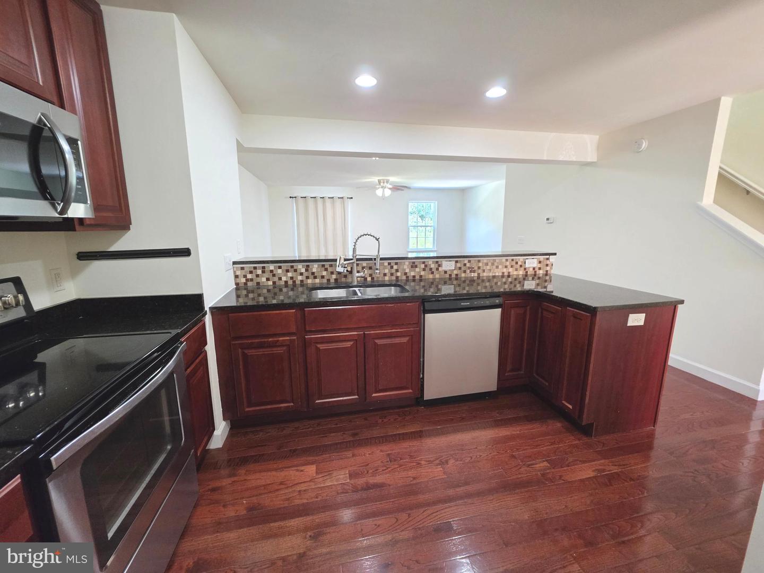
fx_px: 287
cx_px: 382
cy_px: 286
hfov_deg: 106.2
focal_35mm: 13
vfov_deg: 89.9
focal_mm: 2.2
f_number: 1.9
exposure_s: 1/60
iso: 250
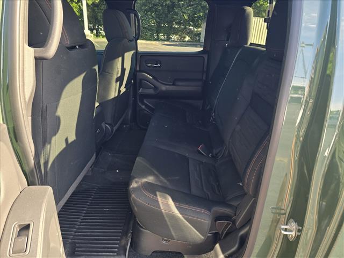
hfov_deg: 73.9
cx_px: 172
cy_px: 129
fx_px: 229
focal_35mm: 23
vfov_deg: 58.9
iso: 64
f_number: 1.7
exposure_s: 1/182
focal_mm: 6.3
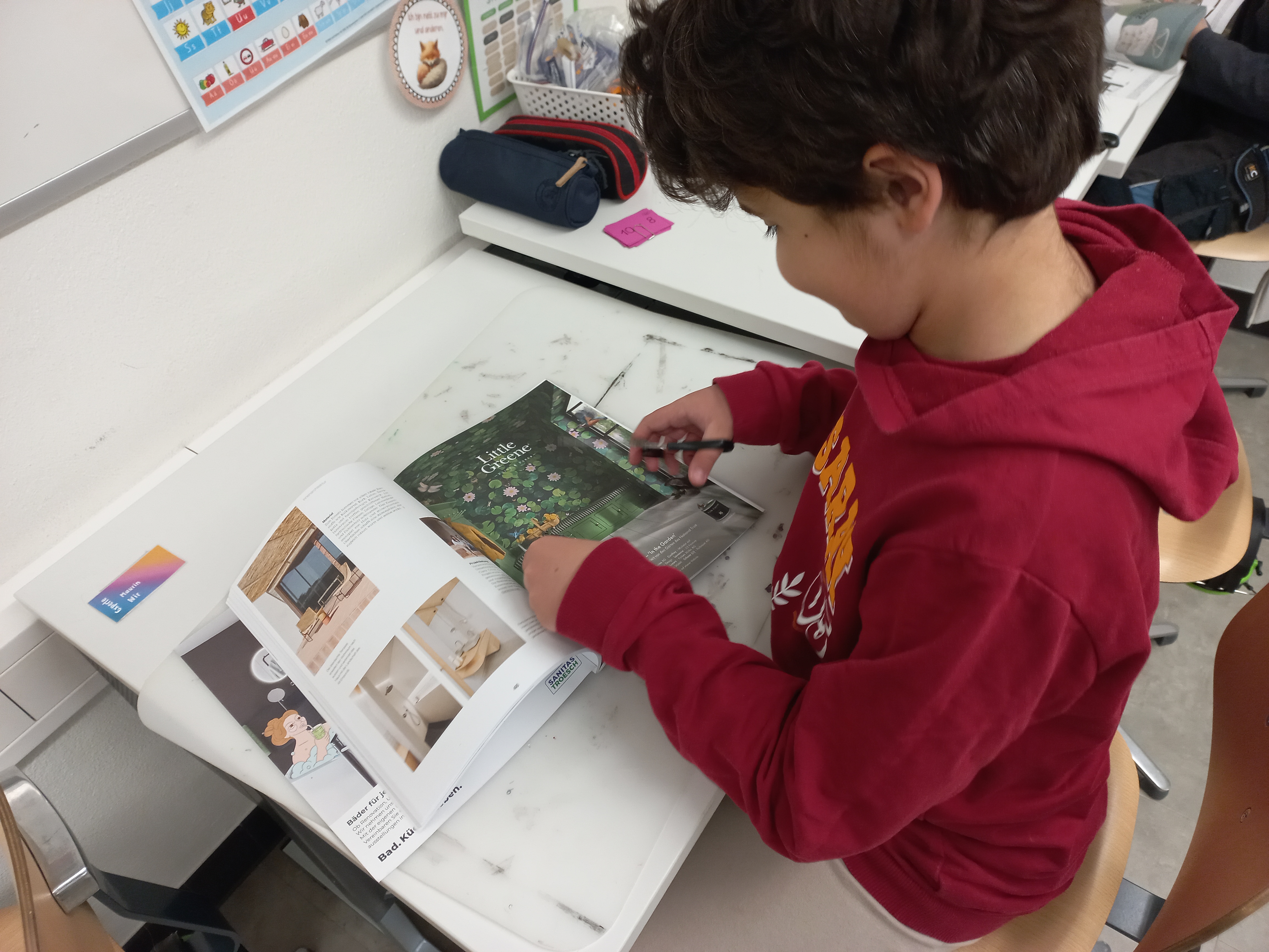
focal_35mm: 25
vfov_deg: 54.9
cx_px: 634
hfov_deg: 69.4
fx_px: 916
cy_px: 476
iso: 125
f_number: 1.8
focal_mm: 4.6
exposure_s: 1/50
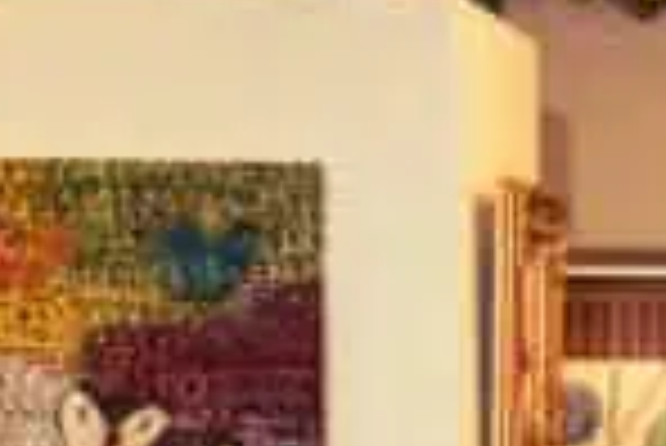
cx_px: 2043
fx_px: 4481
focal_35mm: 242
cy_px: 725
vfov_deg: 5.6
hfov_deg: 7.4
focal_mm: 35
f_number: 8
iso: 1000
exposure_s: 1/60
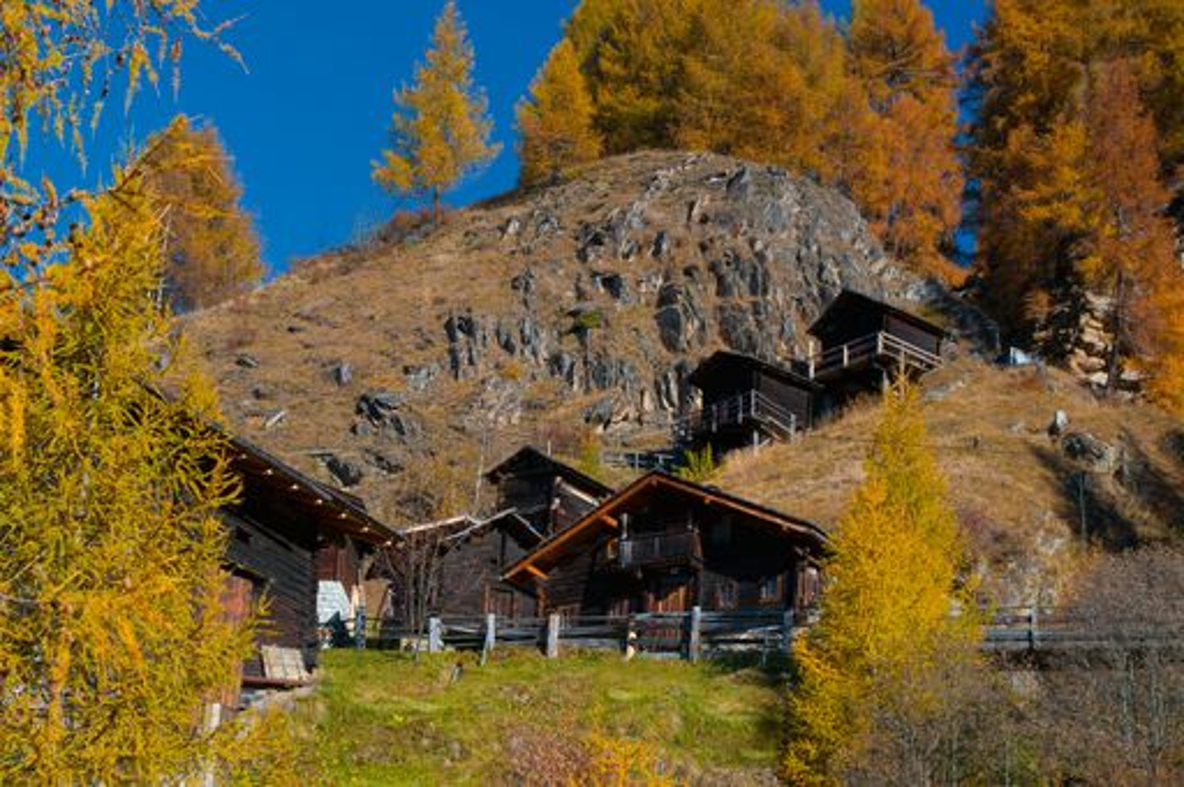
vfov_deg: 18.1
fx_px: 2464
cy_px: 394
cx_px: 592
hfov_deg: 27.0
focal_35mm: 75
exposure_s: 1/50
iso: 200
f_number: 11
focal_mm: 50
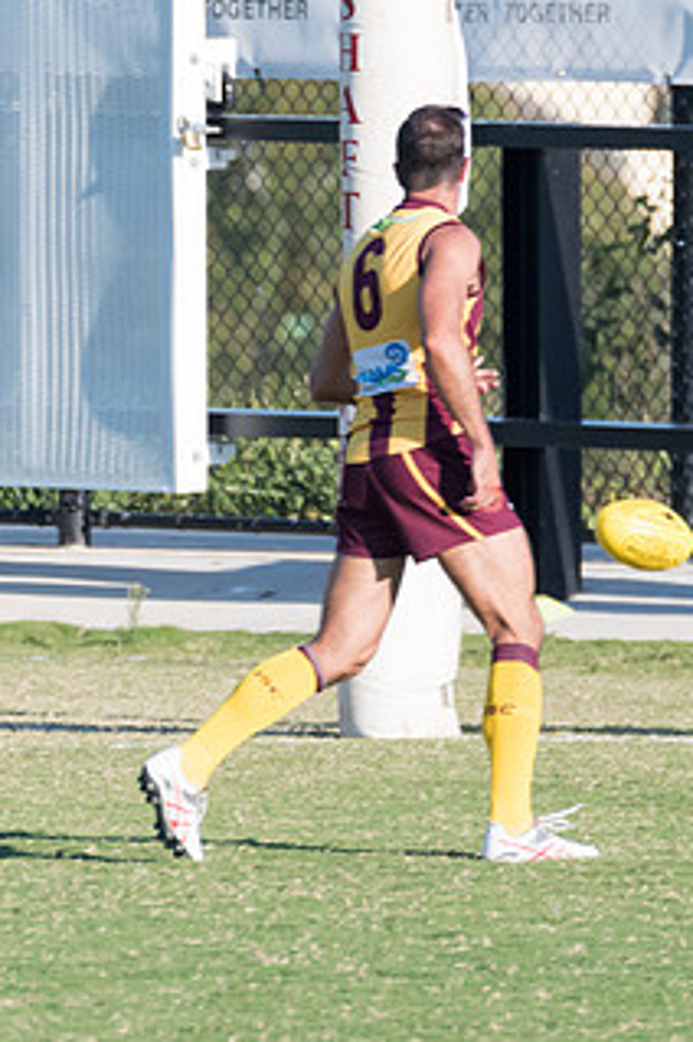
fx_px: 47397
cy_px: 615
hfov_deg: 0.8
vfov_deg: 1.3
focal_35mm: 1638
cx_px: 52
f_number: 7.1
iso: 800
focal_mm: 600
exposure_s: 1/1250
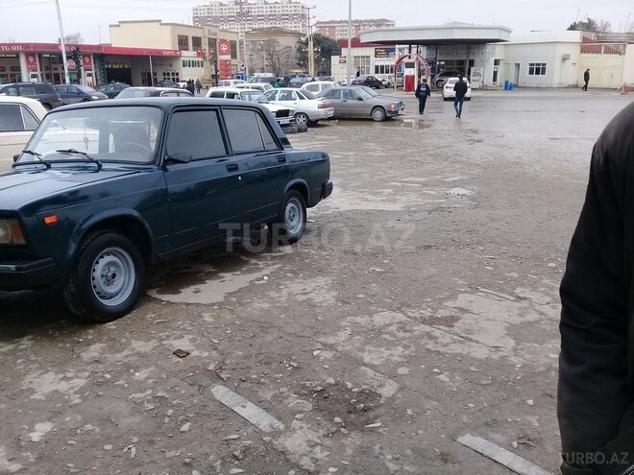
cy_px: 238
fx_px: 568
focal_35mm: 31
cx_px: 317
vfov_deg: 45.4
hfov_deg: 58.4
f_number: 2.2
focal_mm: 3.3
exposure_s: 1/492
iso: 50
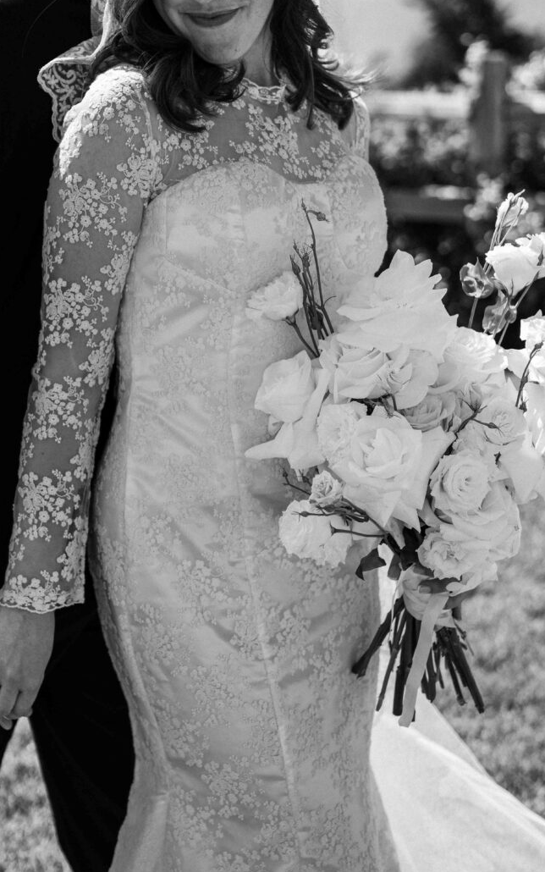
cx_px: 163
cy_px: 288
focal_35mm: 76
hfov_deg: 17.1
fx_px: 1806
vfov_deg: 27.0
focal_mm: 50
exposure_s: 1/2500
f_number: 2.8
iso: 100
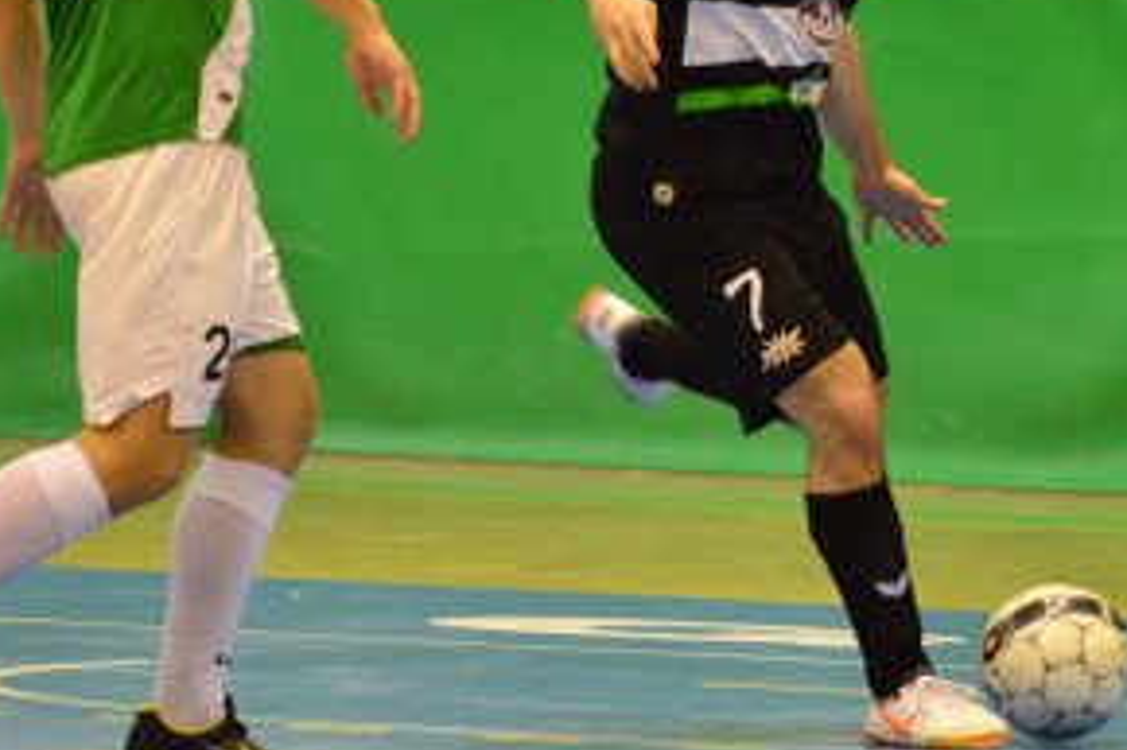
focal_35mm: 744
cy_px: 31
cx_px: 937
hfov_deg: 2.8
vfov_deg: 1.8
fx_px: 23277
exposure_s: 1/400
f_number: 5.3
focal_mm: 240
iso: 4000
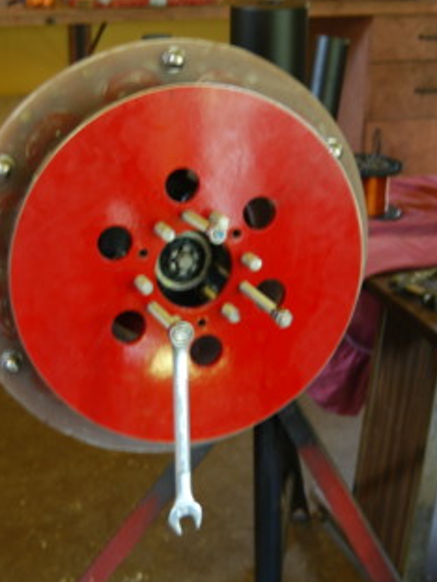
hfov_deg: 23.6
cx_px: 235
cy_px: 288
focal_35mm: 62
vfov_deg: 31.2
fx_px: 1044
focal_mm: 28
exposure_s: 1/8
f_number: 3.5
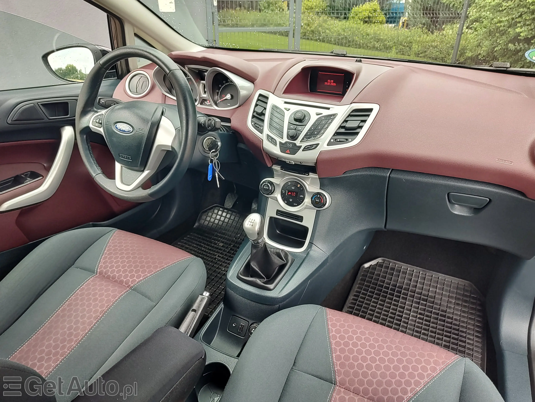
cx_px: 268
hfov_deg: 73.9
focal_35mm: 23
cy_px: 201
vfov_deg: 58.9
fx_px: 355
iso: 100
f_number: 1.8
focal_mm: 5.56
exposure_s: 1/193
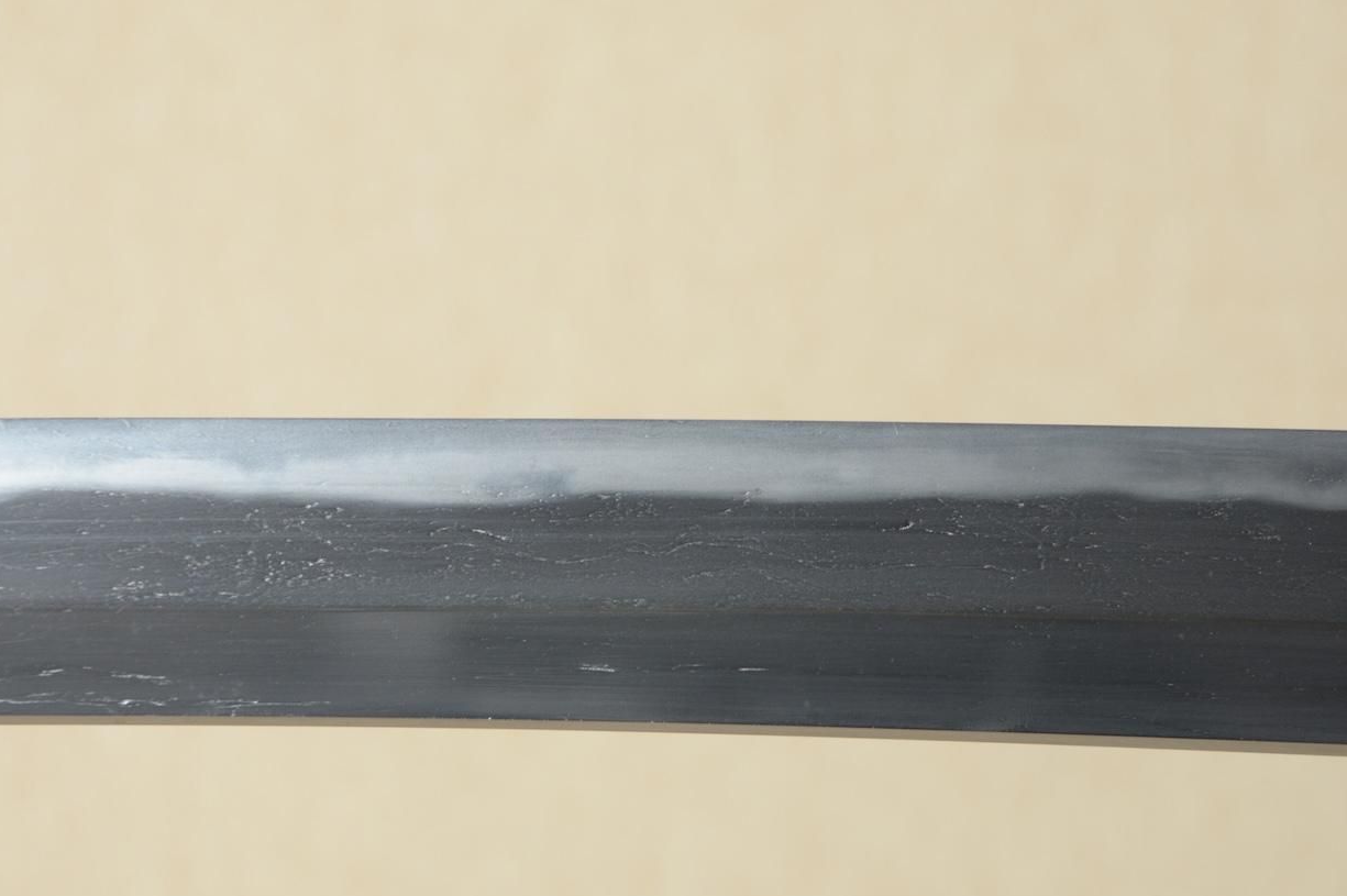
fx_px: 7179
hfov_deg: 10.7
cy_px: 474
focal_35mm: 192
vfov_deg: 7.1
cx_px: 694
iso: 400
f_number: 11
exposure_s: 1/2
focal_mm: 112
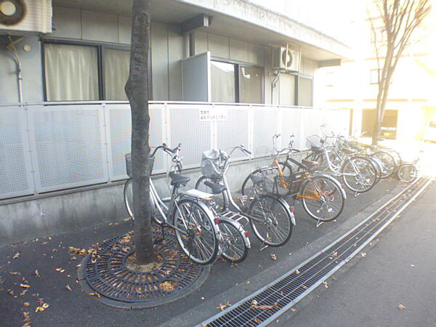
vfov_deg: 44.2
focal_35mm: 32
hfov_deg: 56.8
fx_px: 403
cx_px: 218
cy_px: 164
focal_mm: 5.7
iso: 250
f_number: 2.9
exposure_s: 1/60
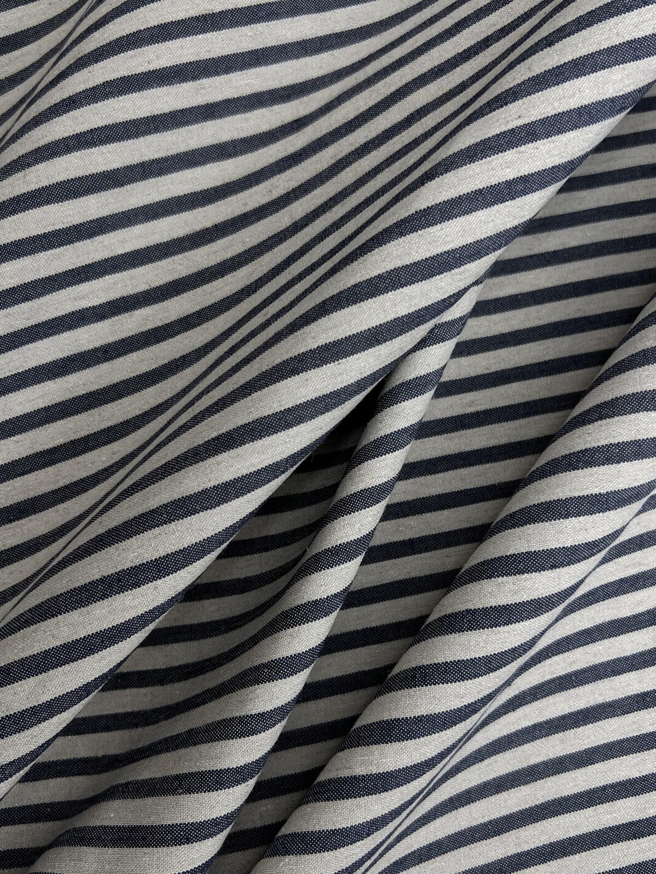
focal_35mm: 26
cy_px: 437
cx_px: 328
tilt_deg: -81.6
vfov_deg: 67.3
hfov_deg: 53.1
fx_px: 657
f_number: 1.5
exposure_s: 1/1252
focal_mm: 5.7
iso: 50
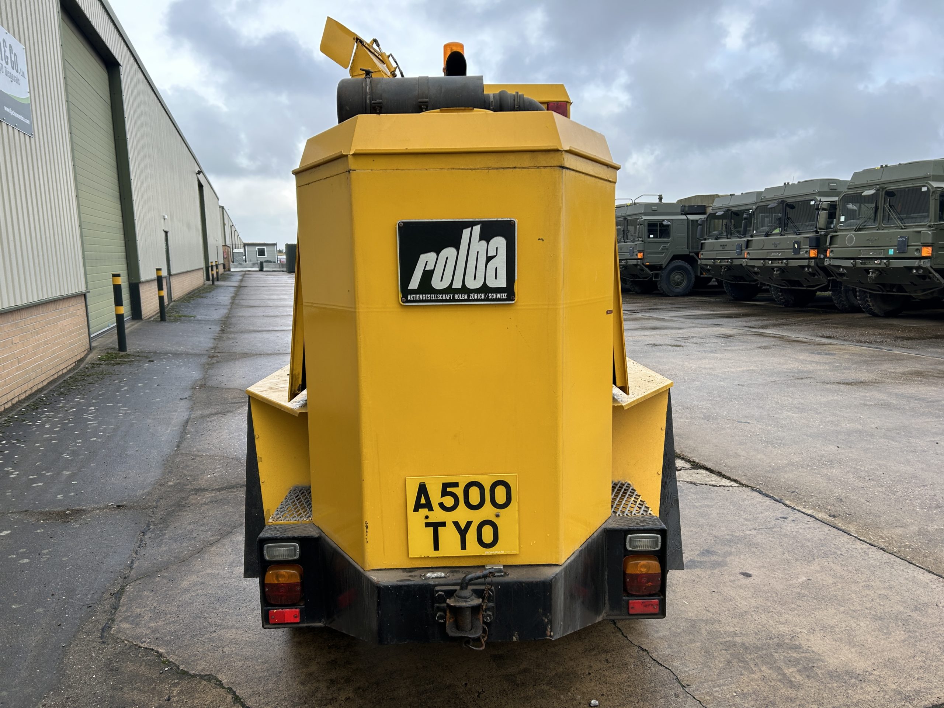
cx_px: 472
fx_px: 709
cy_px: 354
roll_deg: +1.1
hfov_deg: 67.3
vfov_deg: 53.1
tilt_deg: -9.3
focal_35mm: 26
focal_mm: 5.7
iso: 50
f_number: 1.5
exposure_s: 1/1280
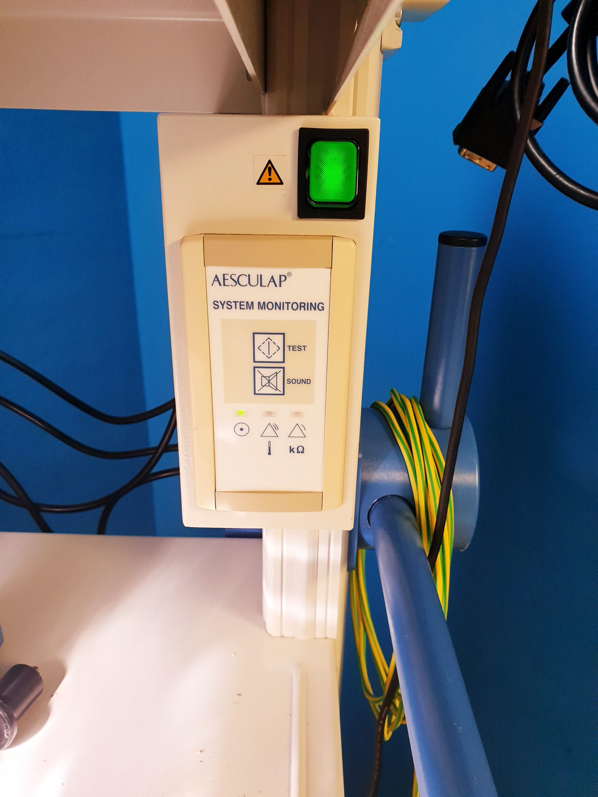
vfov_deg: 67.3
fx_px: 599
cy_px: 398
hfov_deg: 53.1
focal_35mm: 26
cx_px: 299
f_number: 2.4
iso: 200
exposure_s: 1/50
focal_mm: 4.3
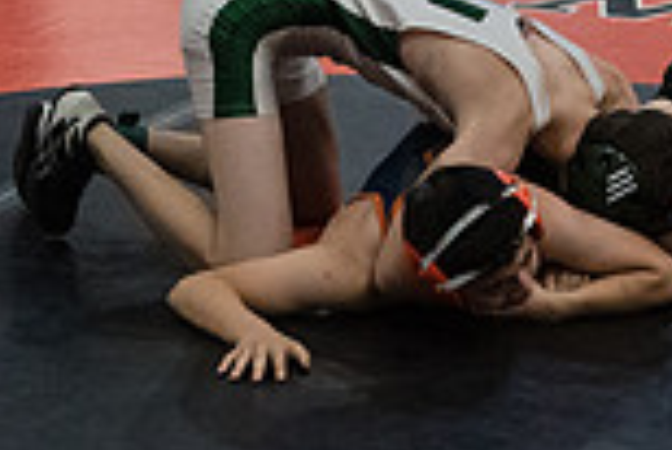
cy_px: 125
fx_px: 3942
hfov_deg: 9.7
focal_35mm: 211
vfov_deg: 6.5
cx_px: 423
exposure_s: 1/640
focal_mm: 56
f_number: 3.2
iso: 8000
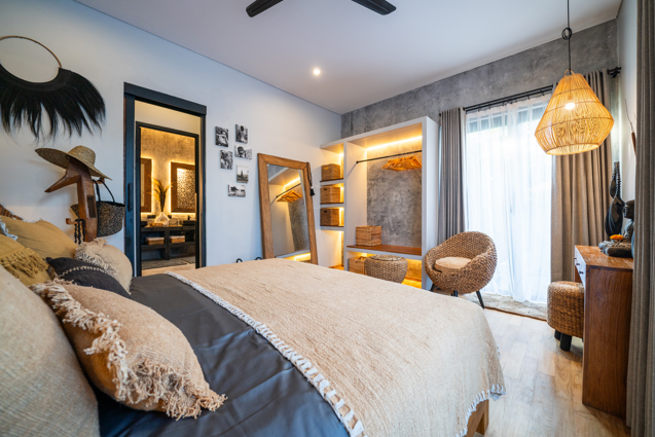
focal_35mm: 13
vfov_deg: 85.4
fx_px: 237
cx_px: 340
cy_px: 206
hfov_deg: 108.3
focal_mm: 12
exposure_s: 1/30
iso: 400
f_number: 4
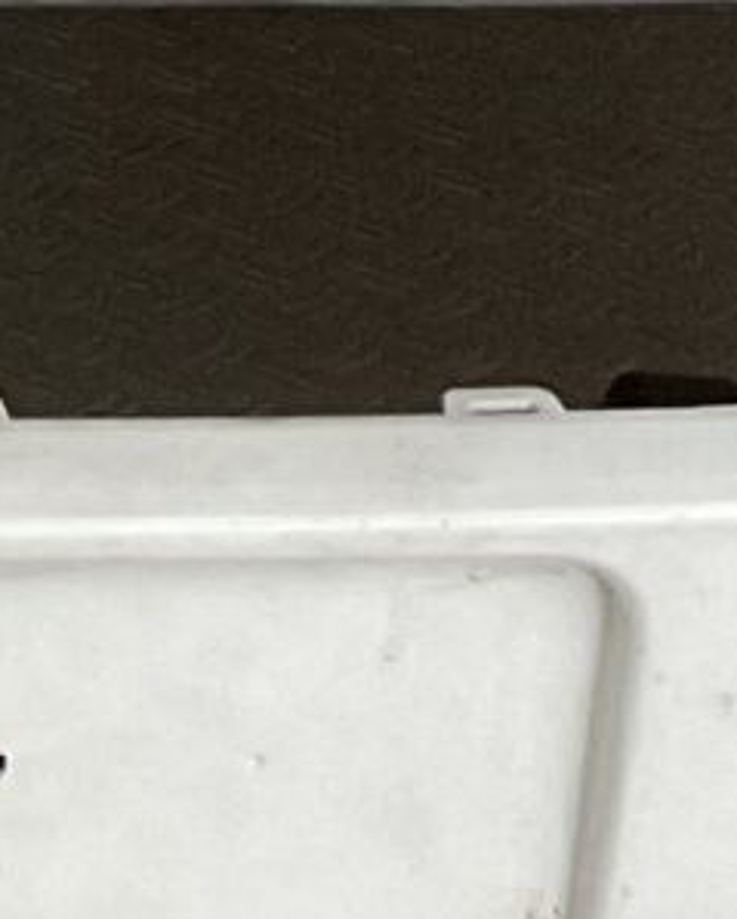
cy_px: -567
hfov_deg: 6.2
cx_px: -771
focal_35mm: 243
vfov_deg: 7.8
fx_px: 6615
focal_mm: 3
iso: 250
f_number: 1.8
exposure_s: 1/50
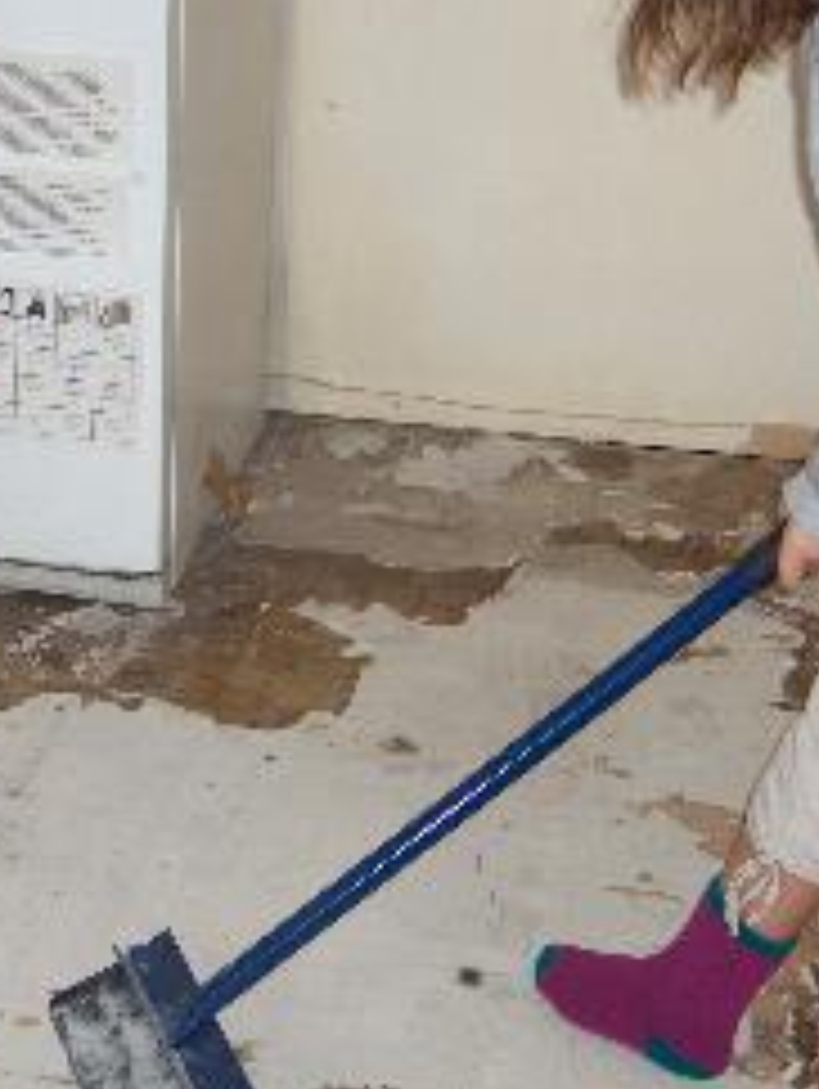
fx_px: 2425
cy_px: 405
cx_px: 288
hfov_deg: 19.1
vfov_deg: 25.2
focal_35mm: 77
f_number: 2.8
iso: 100
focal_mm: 8
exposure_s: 1/114
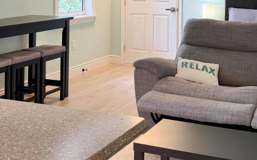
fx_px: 448
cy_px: -29
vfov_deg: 19.2
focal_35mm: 64
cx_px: 144
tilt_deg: +0.8
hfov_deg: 32.0
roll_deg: -0.5
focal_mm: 6.76
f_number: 1.78
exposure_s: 1/60
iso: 125
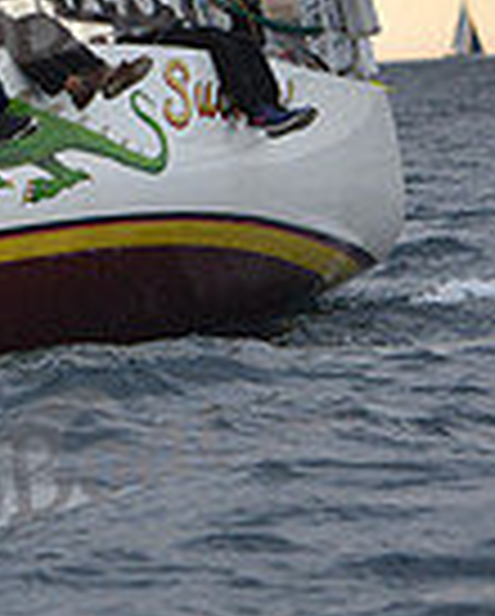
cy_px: -146
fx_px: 9063
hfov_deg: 3.1
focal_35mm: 496
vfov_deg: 3.9
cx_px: -508
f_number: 4.5
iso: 500
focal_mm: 125
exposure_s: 1/640
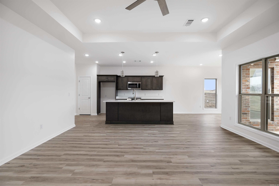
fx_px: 124
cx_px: 140
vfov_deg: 73.7
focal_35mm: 16
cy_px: 93
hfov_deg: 96.7
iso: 400
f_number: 5.6
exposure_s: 1/40
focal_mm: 16
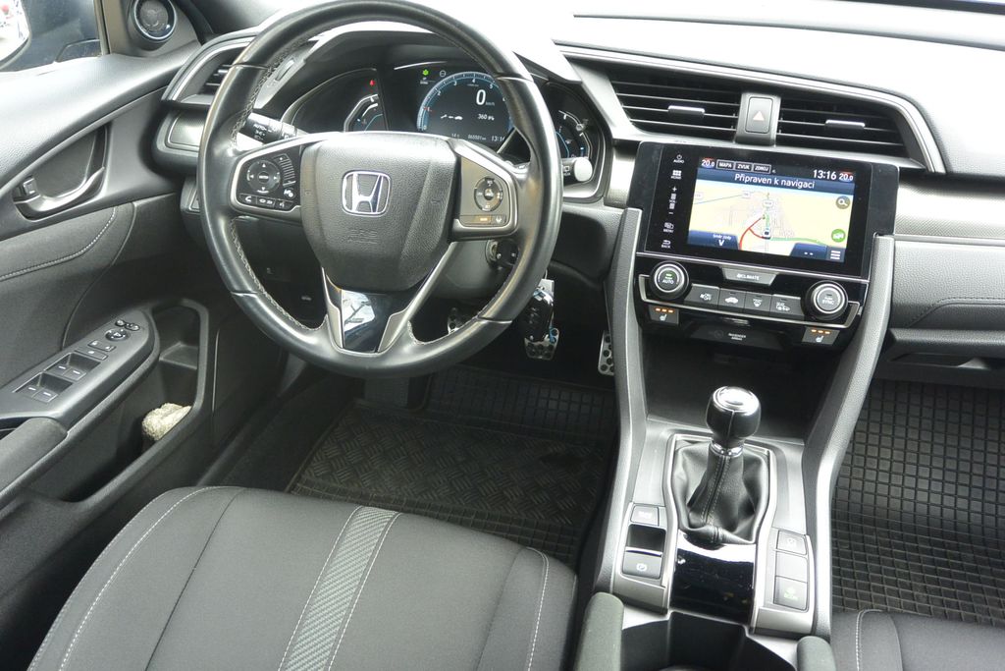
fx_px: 810
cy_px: 336
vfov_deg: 45.0
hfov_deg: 63.7
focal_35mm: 29
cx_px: 502
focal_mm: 11
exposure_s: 1/125
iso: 400
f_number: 3.5
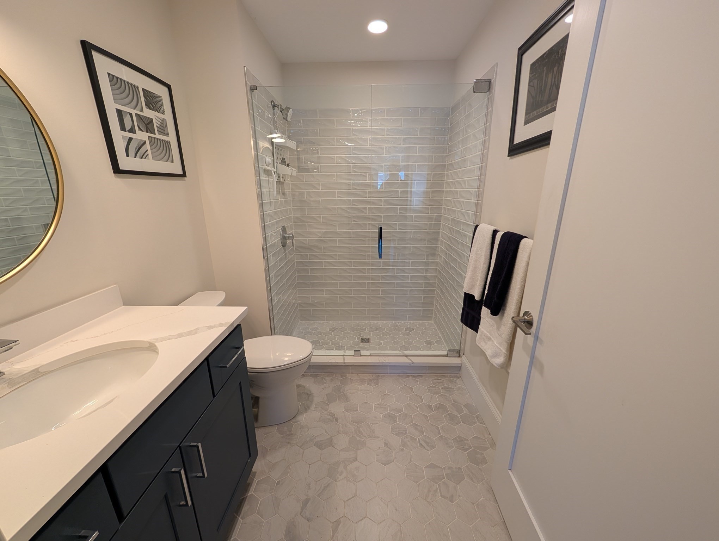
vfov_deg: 94.6
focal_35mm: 12
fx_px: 250
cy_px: 270
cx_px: 360
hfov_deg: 110.5
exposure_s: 1/60
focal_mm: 2.02
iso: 64
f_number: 1.7
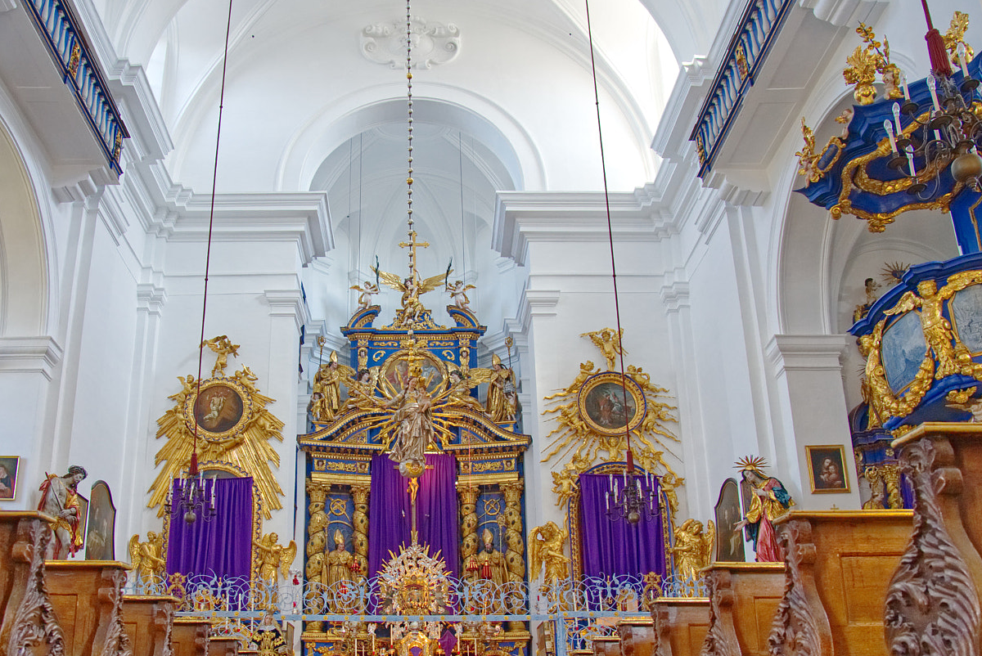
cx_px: 412
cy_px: 432
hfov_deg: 58.4
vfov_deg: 40.7
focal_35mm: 32
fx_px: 873
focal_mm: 24
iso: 500
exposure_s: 1/60
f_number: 4.5
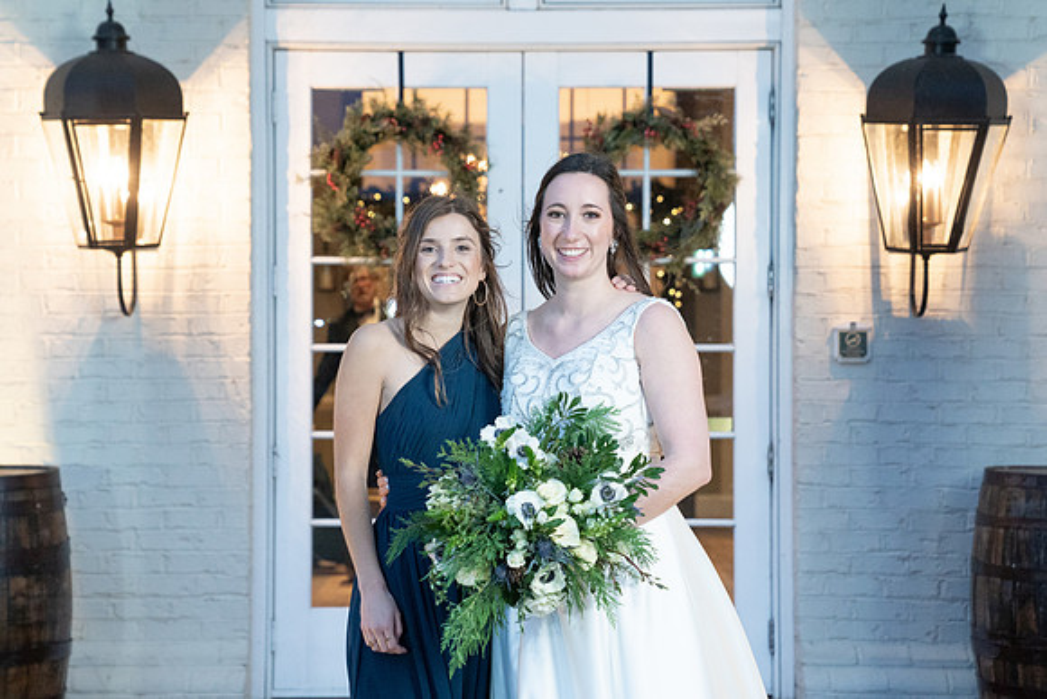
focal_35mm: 78
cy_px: 358
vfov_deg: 17.5
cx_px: 506
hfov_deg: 26.0
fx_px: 2269
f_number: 4
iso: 4000
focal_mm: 70
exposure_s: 1/100
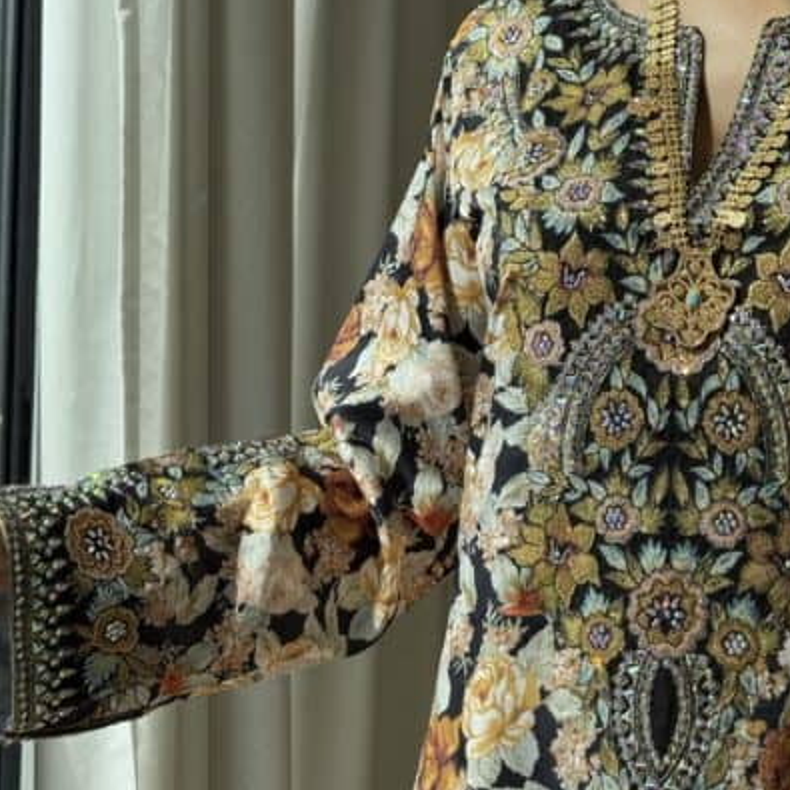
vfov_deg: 12.2
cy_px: 429
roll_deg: +0.1
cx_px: 398
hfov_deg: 12.2
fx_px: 3692
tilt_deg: -24.6
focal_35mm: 143
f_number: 2.8
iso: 50
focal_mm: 15.66
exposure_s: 1/393
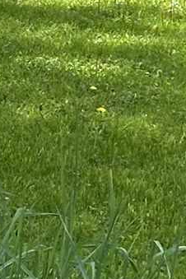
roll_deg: -0.7
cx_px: 160
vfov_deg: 5.8
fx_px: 2627
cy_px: -481
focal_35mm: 339
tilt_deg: -1.2
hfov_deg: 4.1
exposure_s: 1/1815
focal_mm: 6.86
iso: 64
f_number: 1.78
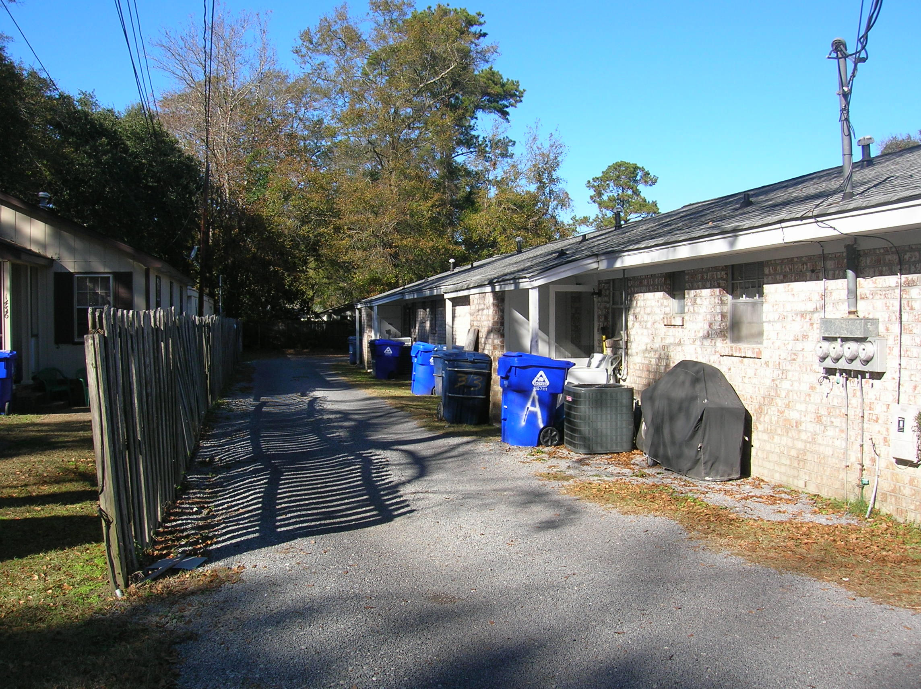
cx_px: 460
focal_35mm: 34
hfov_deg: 54.0
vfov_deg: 41.7
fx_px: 904
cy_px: 344
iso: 50
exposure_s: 1/241
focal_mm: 5.7
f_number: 4.9
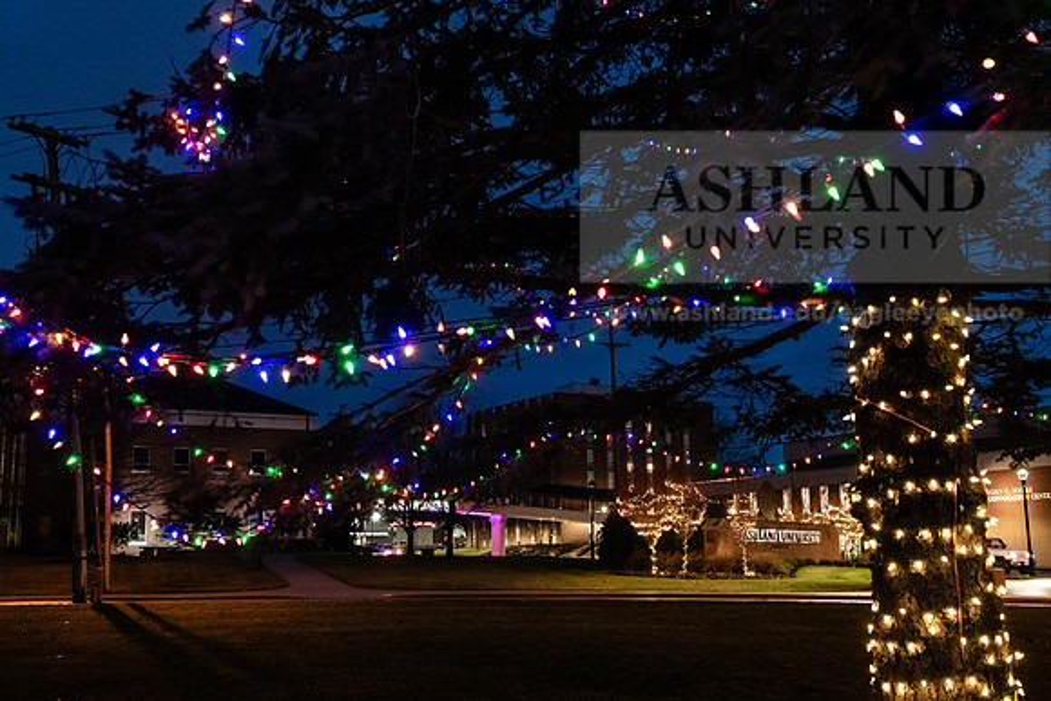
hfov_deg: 46.4
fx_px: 1226
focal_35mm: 42
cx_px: 526
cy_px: 350
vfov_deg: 31.9
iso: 4000
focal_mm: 42
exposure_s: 1/25
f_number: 6.3
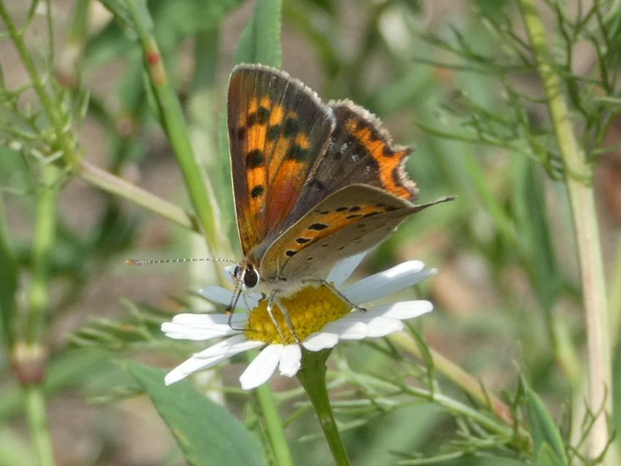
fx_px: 2476
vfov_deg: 10.8
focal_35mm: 138
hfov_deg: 14.3
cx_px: 310
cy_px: 233
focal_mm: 24.7
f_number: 5.3
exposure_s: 1/160
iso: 80
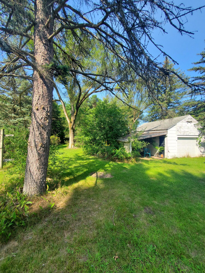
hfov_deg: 89.9
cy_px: 136
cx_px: 102
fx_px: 103
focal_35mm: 13
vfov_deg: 106.2
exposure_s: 1/340
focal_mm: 1.8
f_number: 2.2
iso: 50
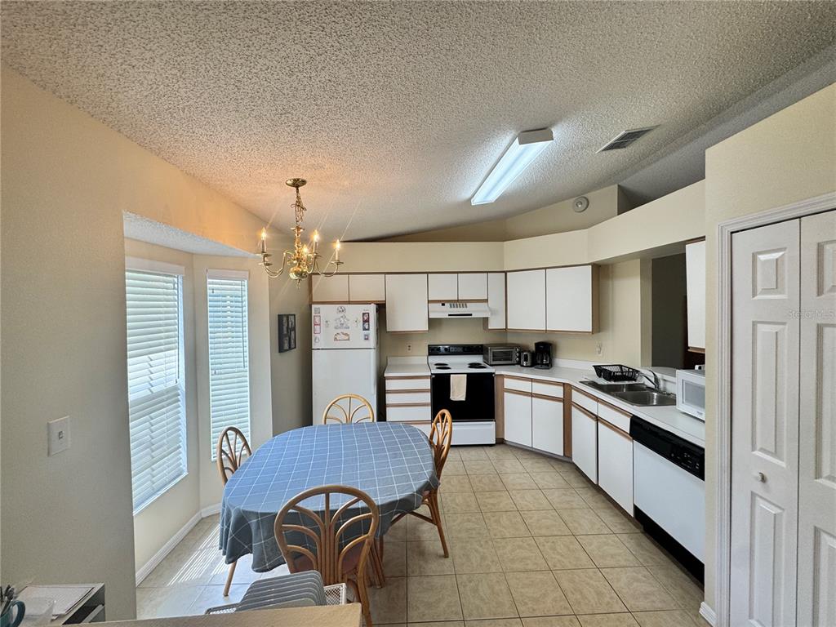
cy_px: 314
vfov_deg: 85.7
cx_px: 418
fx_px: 338
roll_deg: +0.3
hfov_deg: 102.1
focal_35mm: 14
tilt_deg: +0.0
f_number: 2.2
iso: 80
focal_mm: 2.22
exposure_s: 1/120
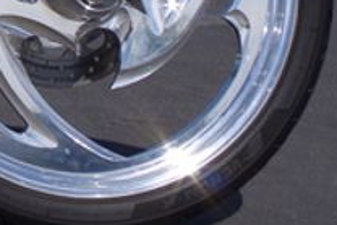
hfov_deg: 7.5
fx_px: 2248
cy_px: -283
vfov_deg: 5.6
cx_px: -677
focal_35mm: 240
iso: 100
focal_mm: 26.25
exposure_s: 1/160
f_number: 11
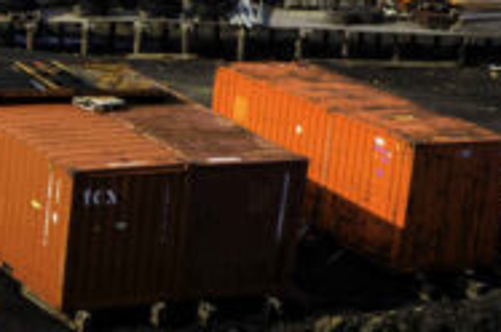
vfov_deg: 9.9
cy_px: -118
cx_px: -380
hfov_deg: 13.7
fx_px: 1876
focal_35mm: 135
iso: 320
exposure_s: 1/500
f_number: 13
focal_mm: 35
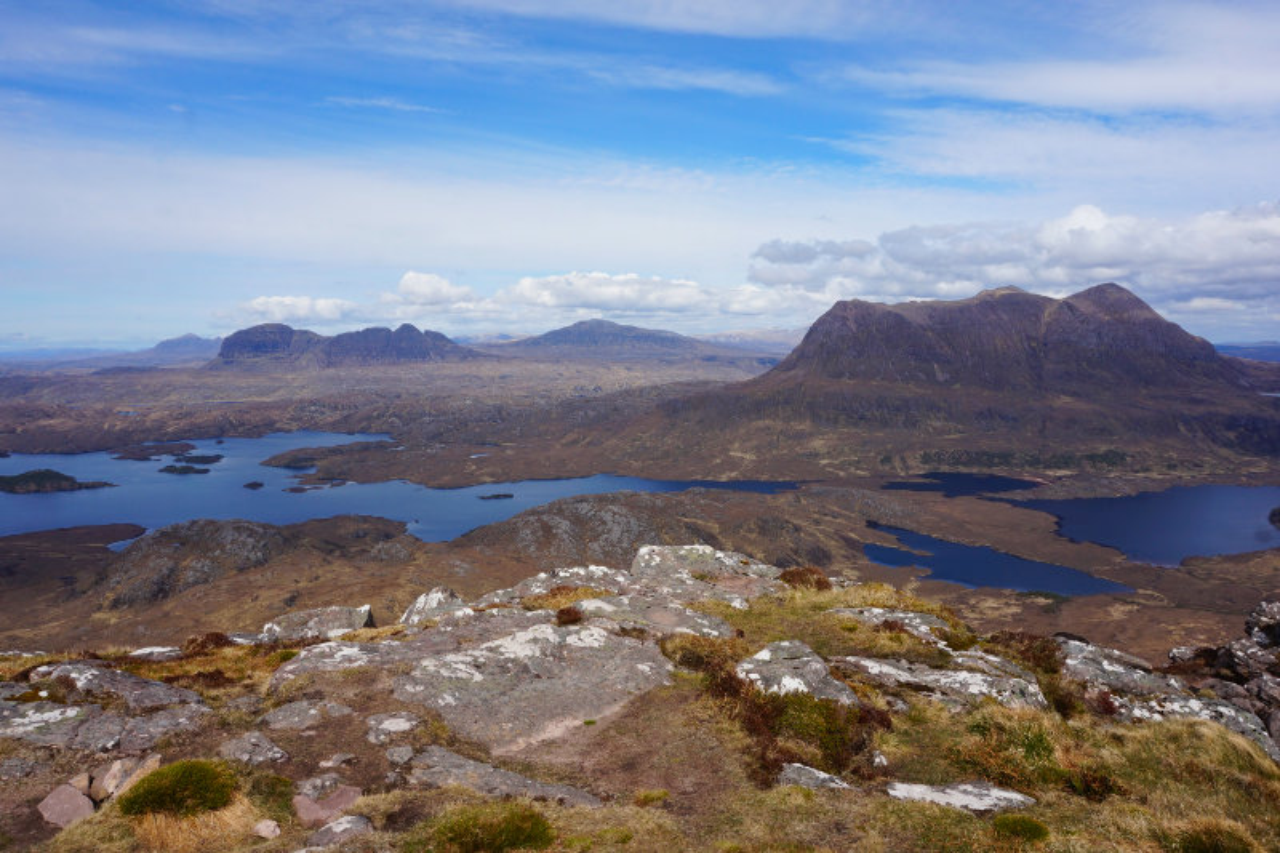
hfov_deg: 73.8
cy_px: 426
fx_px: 853
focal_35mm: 24
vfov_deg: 53.1
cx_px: 640
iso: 100
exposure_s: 1/160
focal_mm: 16
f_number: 14
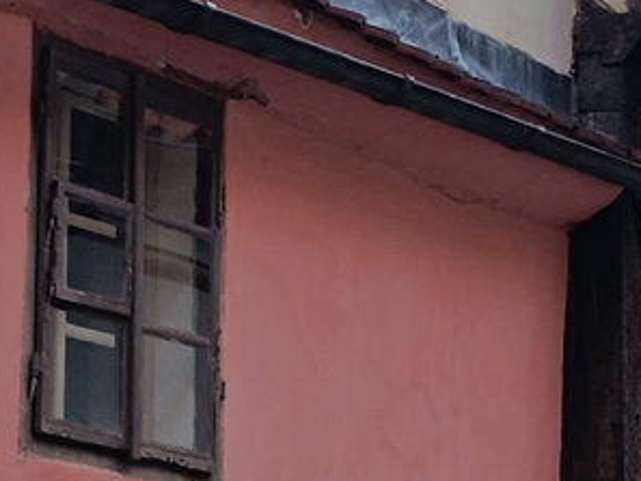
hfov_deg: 18.6
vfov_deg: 14.5
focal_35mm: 97
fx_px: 1797
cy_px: 658
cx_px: 868
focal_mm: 5.59
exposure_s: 1/101
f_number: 1.88
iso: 255
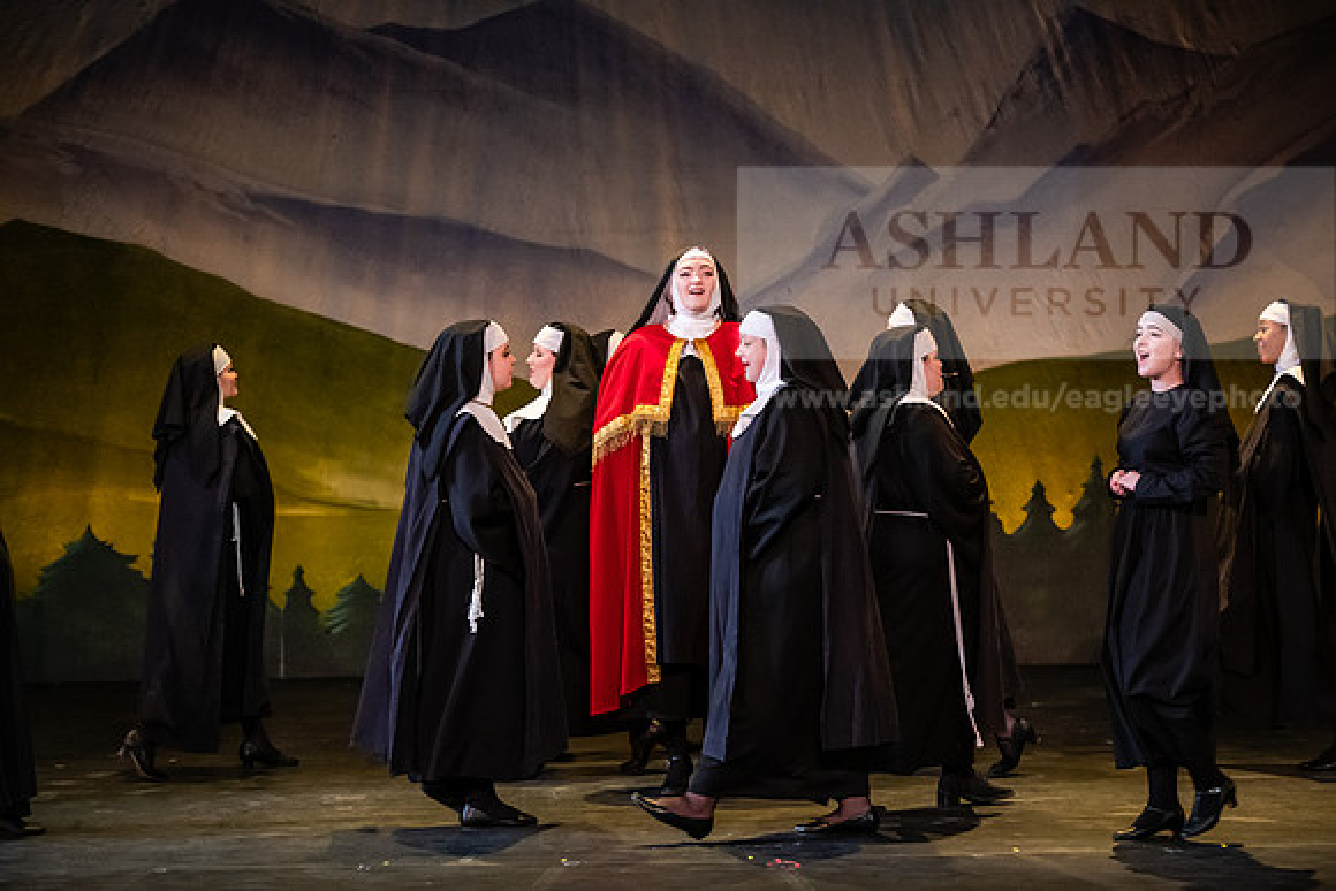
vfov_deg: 13.7
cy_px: 446
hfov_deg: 20.4
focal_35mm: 100
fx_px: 3712
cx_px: 668
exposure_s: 1/200
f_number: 3.2
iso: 4000
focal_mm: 100
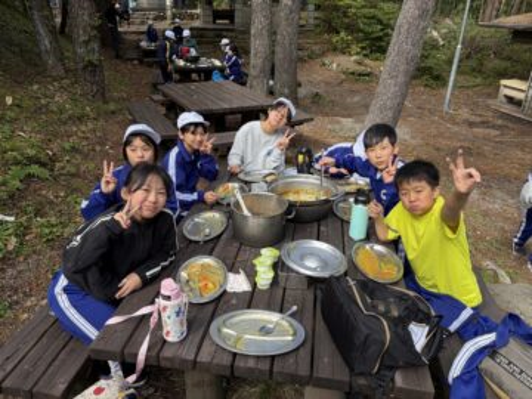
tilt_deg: -24.9
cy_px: 200
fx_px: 400
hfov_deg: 67.3
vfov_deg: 53.1
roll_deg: +0.1
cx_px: 266
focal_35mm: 26
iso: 50
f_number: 1.6
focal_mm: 5.96
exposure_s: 1/782
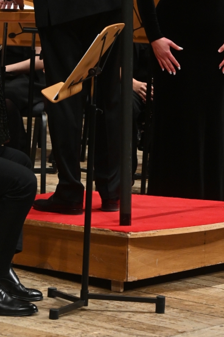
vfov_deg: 9.2
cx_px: 88
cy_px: -25
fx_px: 2068
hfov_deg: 6.2
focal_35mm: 221
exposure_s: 1/320
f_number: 5
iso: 3200
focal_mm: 102
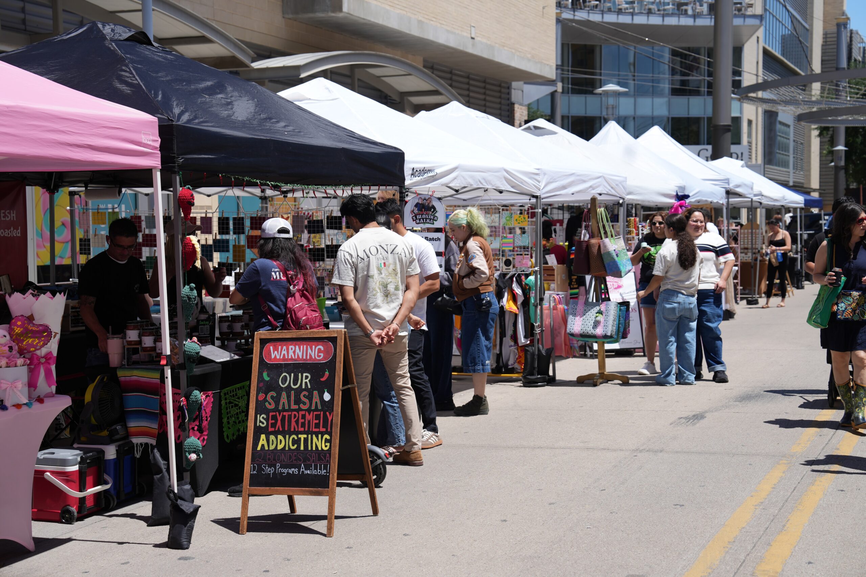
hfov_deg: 35.1
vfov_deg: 23.8
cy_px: 288
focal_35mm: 57
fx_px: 1371
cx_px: 433
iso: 100
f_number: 4.5
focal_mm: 57
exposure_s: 1/800
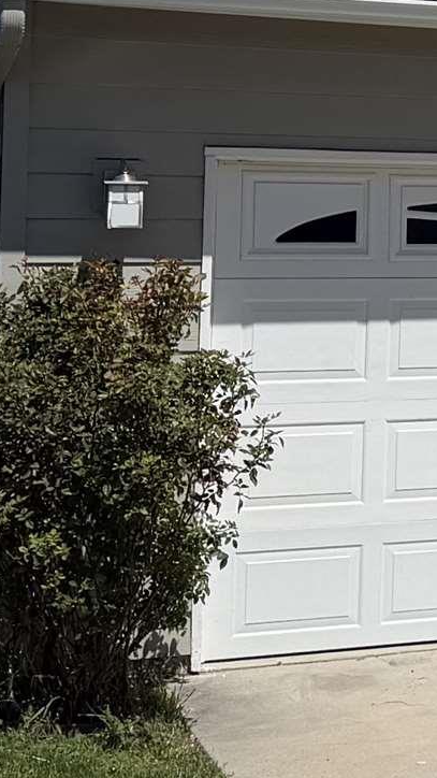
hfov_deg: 8.7
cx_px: 1386
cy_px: 134
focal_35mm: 111
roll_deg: -2.1
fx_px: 2288
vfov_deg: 19.1
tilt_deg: +0.4
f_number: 1.78
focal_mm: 6.76
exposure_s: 1/9091
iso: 80
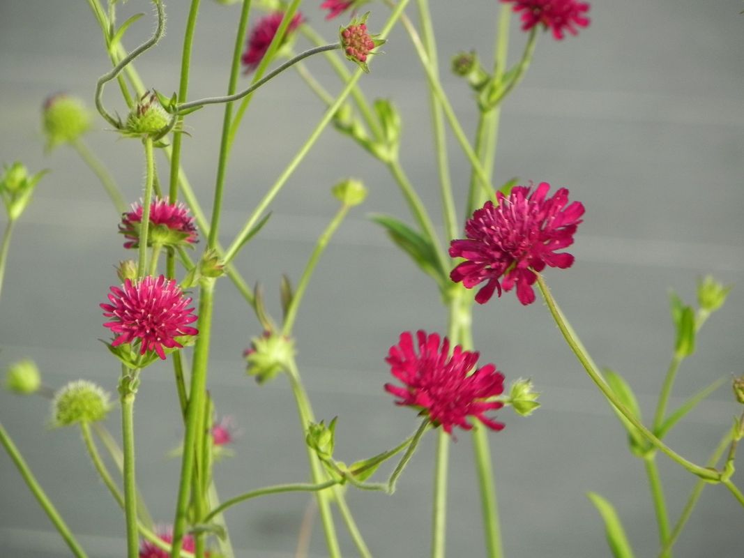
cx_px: 372
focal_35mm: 481
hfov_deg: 4.1
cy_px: 279
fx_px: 10337
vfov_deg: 3.1
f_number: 5
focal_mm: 85.6
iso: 160
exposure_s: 1/80
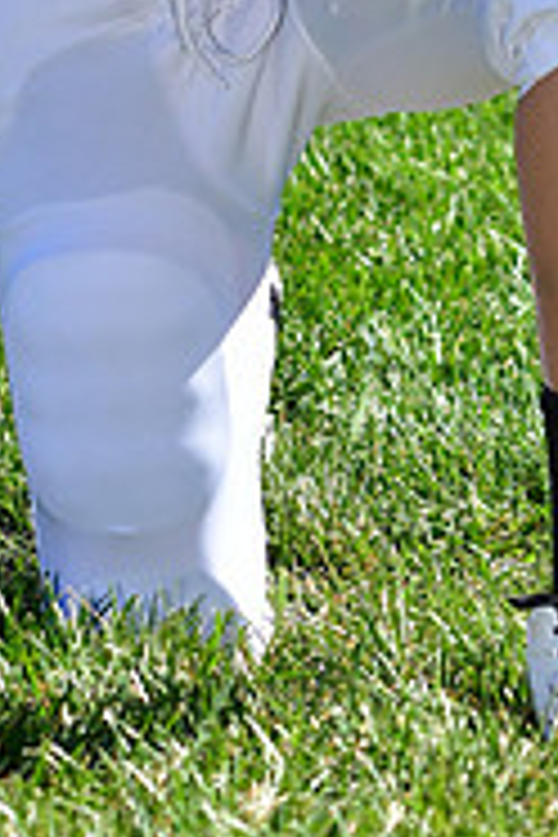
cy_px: -405
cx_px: 331
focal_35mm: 328
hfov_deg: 4.2
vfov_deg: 6.2
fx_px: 7625
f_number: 4.5
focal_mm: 70
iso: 400
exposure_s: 1/2000
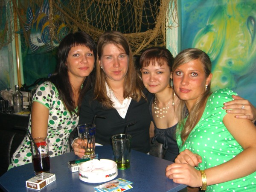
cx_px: 128
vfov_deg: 37.7
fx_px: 281
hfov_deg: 49.0
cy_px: 96
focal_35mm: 38
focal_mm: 7.9
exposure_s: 1/60
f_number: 2.8
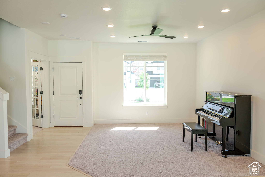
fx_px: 213
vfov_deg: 44.9
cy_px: 88
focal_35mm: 29
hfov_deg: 63.7
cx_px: 132
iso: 640
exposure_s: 1/200
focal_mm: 28
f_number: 4.5
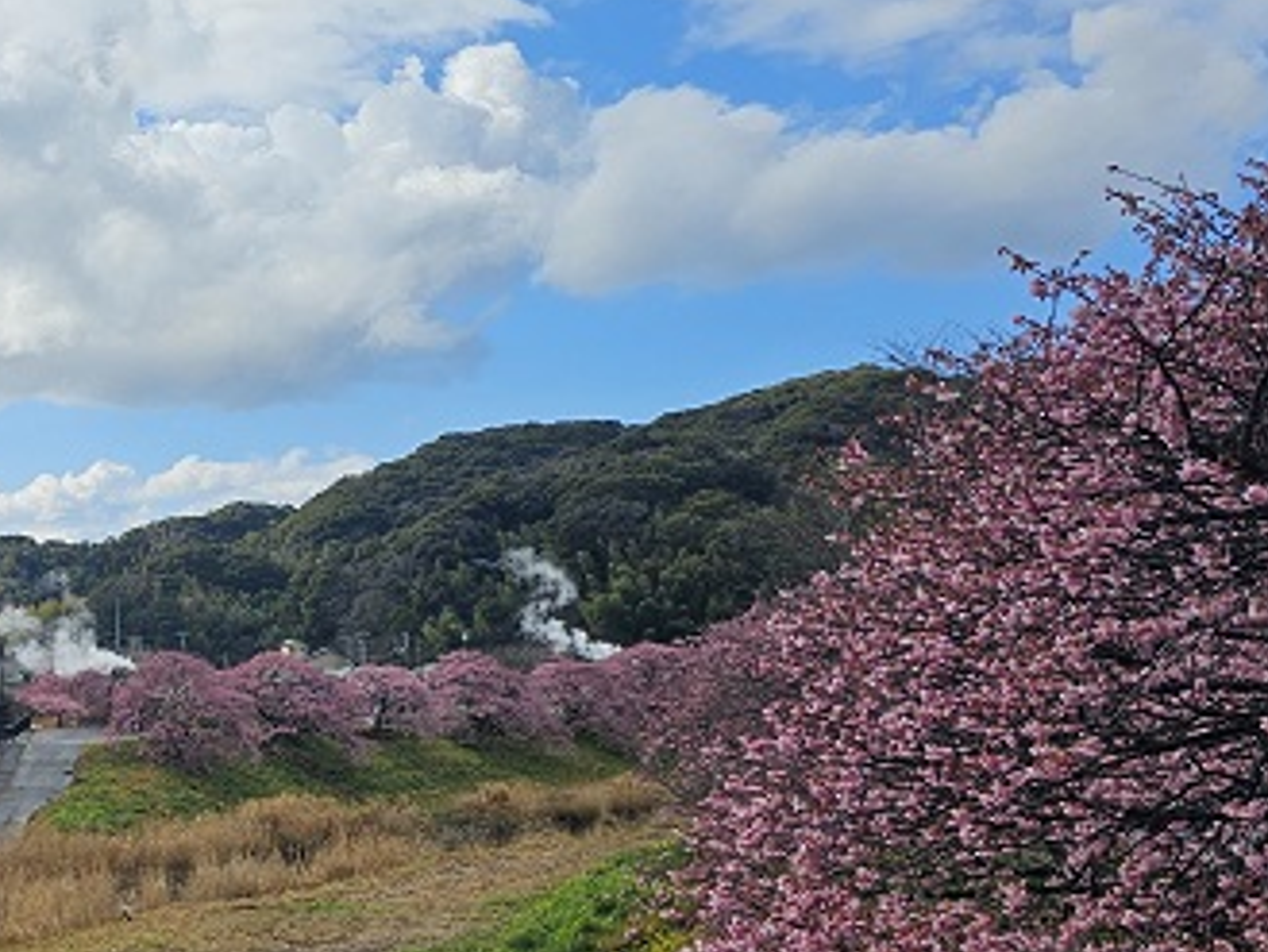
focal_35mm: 57
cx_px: -152
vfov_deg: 25.7
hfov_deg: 30.0
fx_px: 2089
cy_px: 476
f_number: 1.7
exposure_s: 1/1484
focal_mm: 6.3
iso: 10
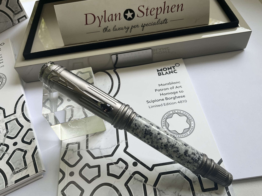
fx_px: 219
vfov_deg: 48.2
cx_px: 131
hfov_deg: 61.7
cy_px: 98
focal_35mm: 29
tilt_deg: -52.5
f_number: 1.8
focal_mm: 3
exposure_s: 1/122
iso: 20
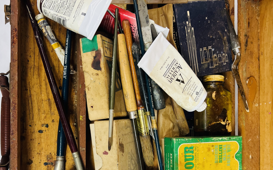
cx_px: 137
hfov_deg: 52.7
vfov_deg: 33.7
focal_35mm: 37
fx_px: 275
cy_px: 128
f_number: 1.5
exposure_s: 1/120
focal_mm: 5.7
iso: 40
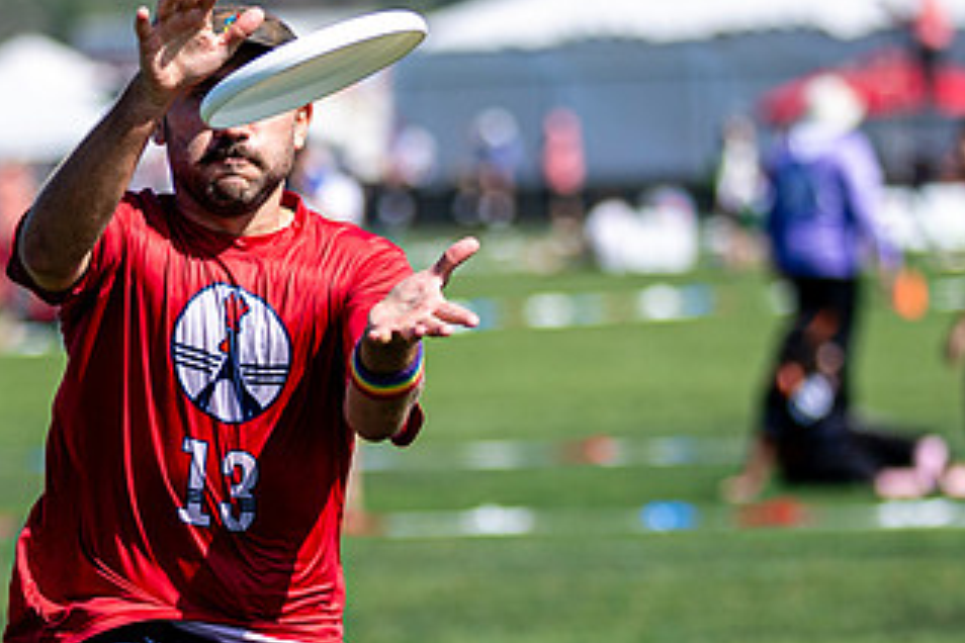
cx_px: 156
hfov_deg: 4.7
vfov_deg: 3.1
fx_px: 11767
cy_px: 528
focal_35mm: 439
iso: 160
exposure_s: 1/2500
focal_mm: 145
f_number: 3.2
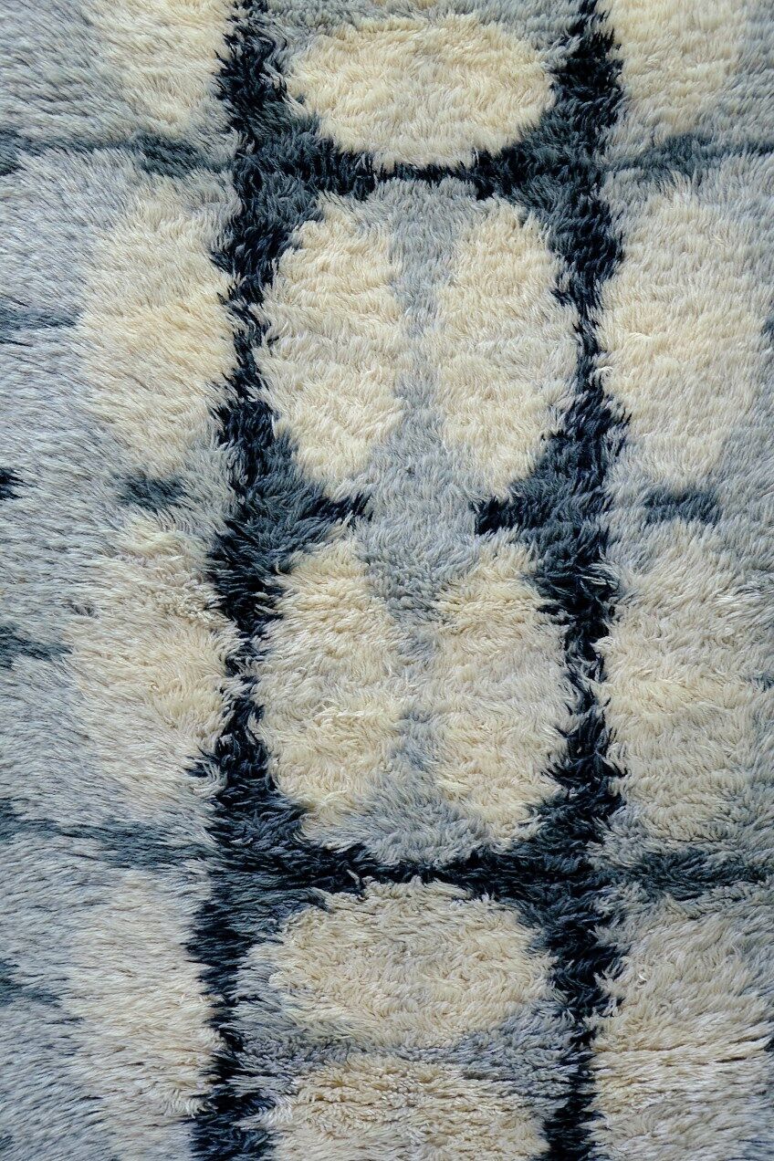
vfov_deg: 45.4
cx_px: 387
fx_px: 1387
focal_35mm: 43
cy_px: 580
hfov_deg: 31.2
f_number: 3.2
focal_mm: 28.9
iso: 800
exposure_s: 1/42
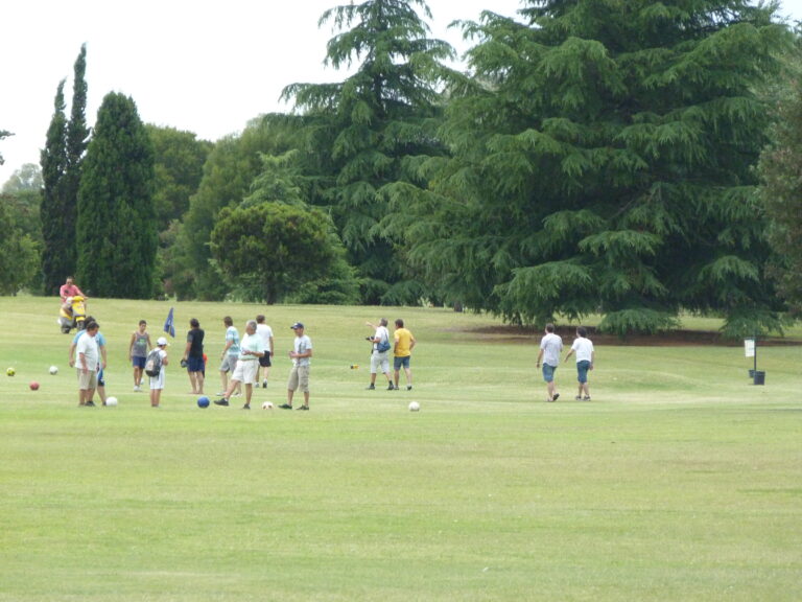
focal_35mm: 383
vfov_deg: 3.9
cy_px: 301
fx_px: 8874
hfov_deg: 5.2
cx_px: 401
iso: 400
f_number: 4.2
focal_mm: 69
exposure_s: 1/320
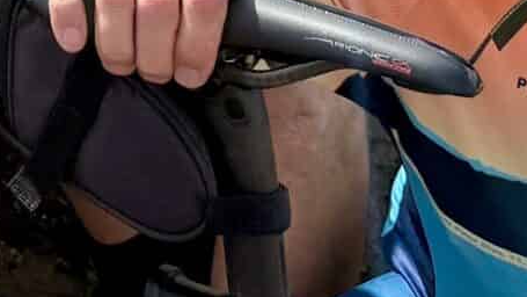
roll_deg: -1.8
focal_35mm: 147
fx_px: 2054
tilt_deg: -10.0
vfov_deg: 6.8
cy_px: -812
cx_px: -175
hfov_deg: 14.0
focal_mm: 6.76
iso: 100
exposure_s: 1/5319
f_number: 1.78
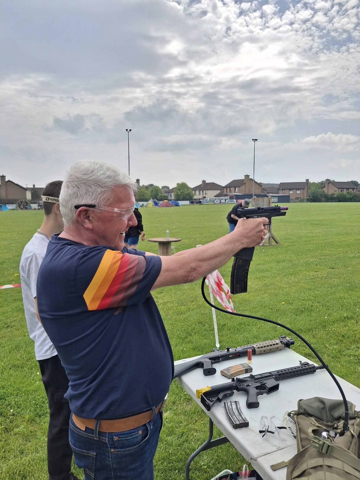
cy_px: 240
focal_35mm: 25
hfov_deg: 54.9
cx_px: 180
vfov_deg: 69.4
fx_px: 347
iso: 32
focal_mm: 4.69
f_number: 1.8
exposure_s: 1/1508
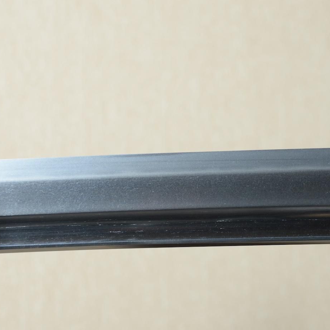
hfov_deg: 12.9
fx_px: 1456
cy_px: 165
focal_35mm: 135
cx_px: 239
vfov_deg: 12.9
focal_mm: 70
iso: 400
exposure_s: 1/2
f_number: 11
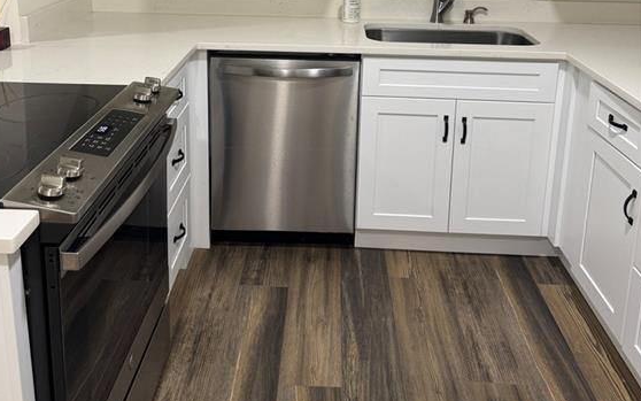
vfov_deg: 34.1
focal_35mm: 35
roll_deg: -0.4
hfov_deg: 55.3
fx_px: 612
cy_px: 31
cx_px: 316
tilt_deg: -11.9
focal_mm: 6.76
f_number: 1.78
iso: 160
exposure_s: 1/60
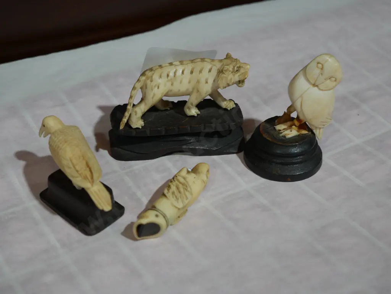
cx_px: 196
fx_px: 723
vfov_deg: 22.9
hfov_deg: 30.3
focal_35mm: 64
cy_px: 147
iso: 400
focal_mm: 32
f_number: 5.4
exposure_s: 1/80
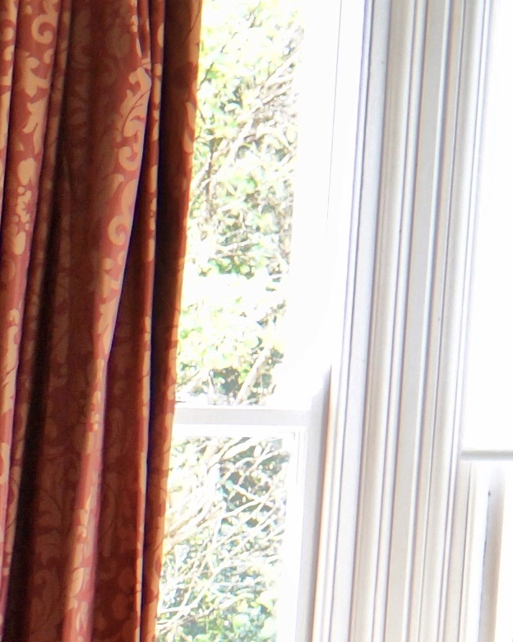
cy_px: 949
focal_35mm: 130
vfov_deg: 13.9
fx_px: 2467
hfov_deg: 9.9
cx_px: -857
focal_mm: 12
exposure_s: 1/25
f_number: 4
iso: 100
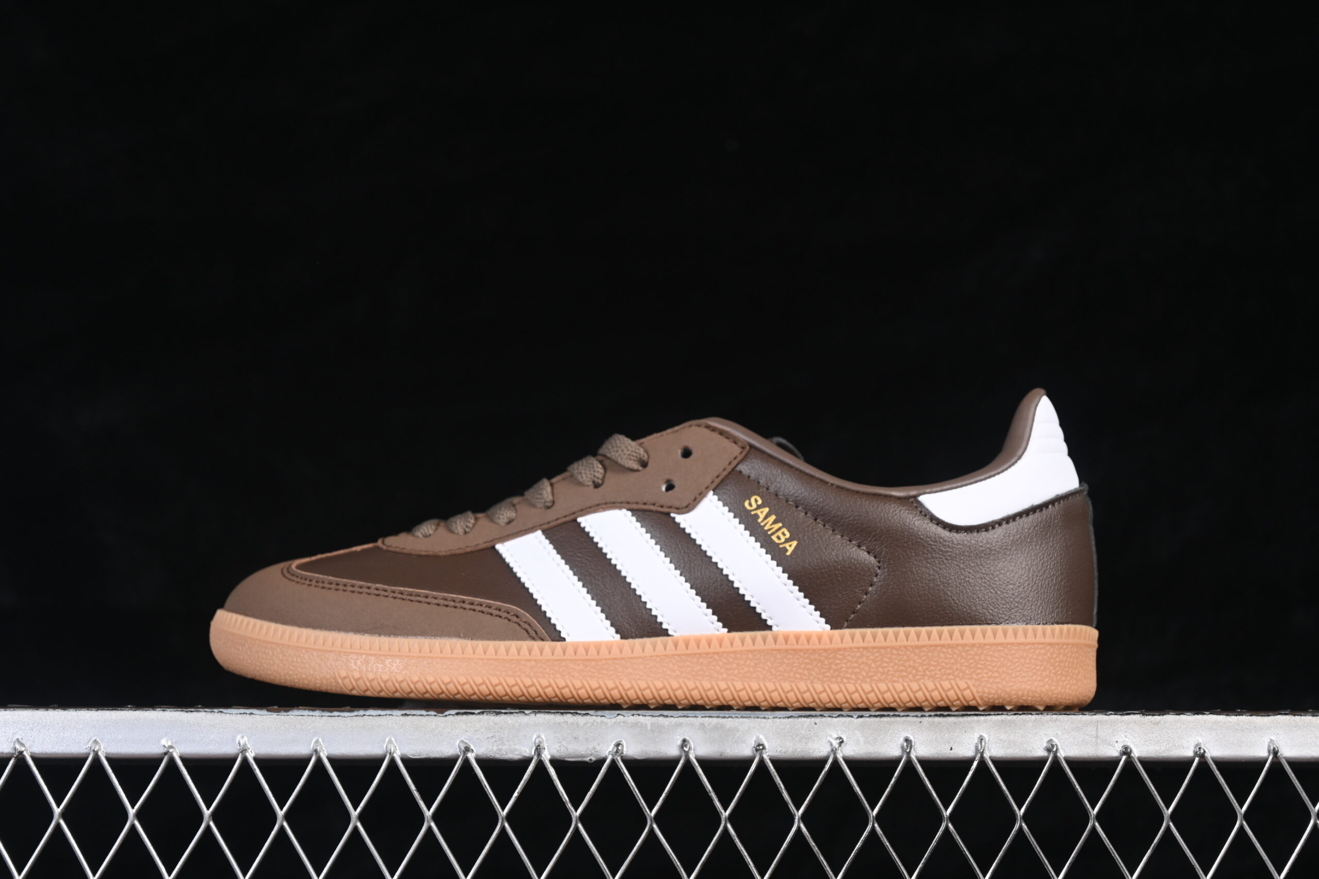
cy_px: 440
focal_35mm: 75
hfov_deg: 27.0
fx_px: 2748
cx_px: 660
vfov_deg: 18.2
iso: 160
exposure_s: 1/60
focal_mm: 50
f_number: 6.3
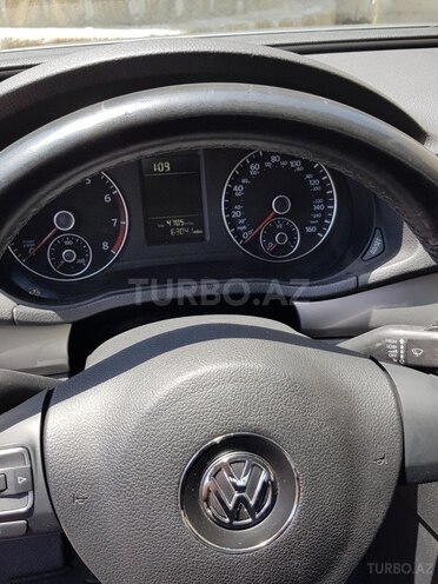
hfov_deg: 53.1
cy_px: 292
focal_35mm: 26
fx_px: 439
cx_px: 219
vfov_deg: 67.3
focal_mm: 4.3
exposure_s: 1/319
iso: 40
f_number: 1.7
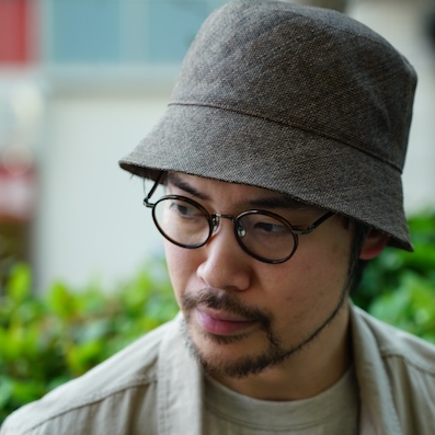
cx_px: 270
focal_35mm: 135
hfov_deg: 12.9
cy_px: 219
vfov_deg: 12.9
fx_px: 1919
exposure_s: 1/125
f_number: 4
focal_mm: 105
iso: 250
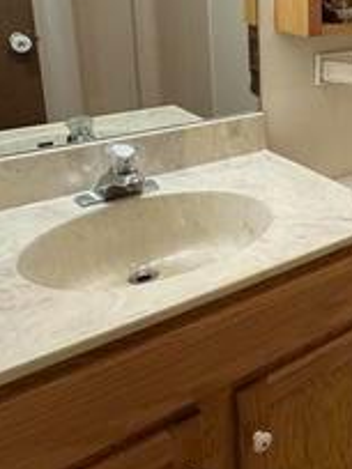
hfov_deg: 28.0
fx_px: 597
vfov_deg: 41.5
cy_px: 108
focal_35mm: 44
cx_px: 439
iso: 100
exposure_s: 1/120
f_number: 2.2
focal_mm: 2.22
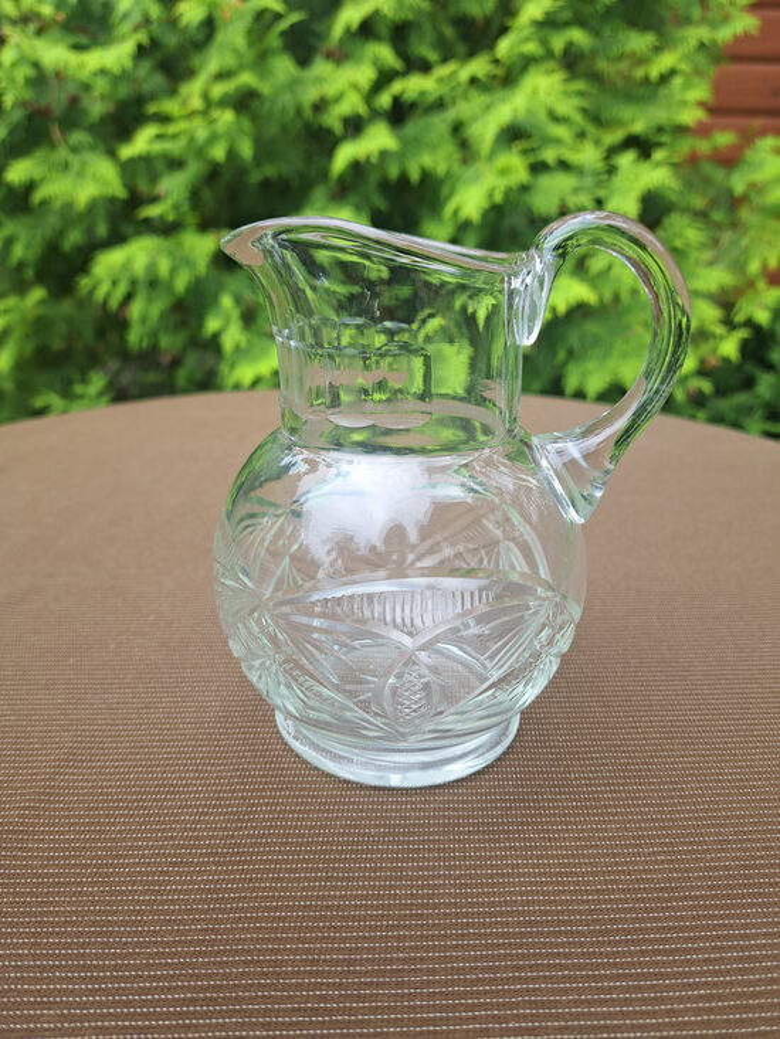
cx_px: 390
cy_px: 520
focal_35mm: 24
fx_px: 721
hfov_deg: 56.8
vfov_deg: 71.6
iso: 50
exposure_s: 1/100
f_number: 1.8
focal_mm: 5.23
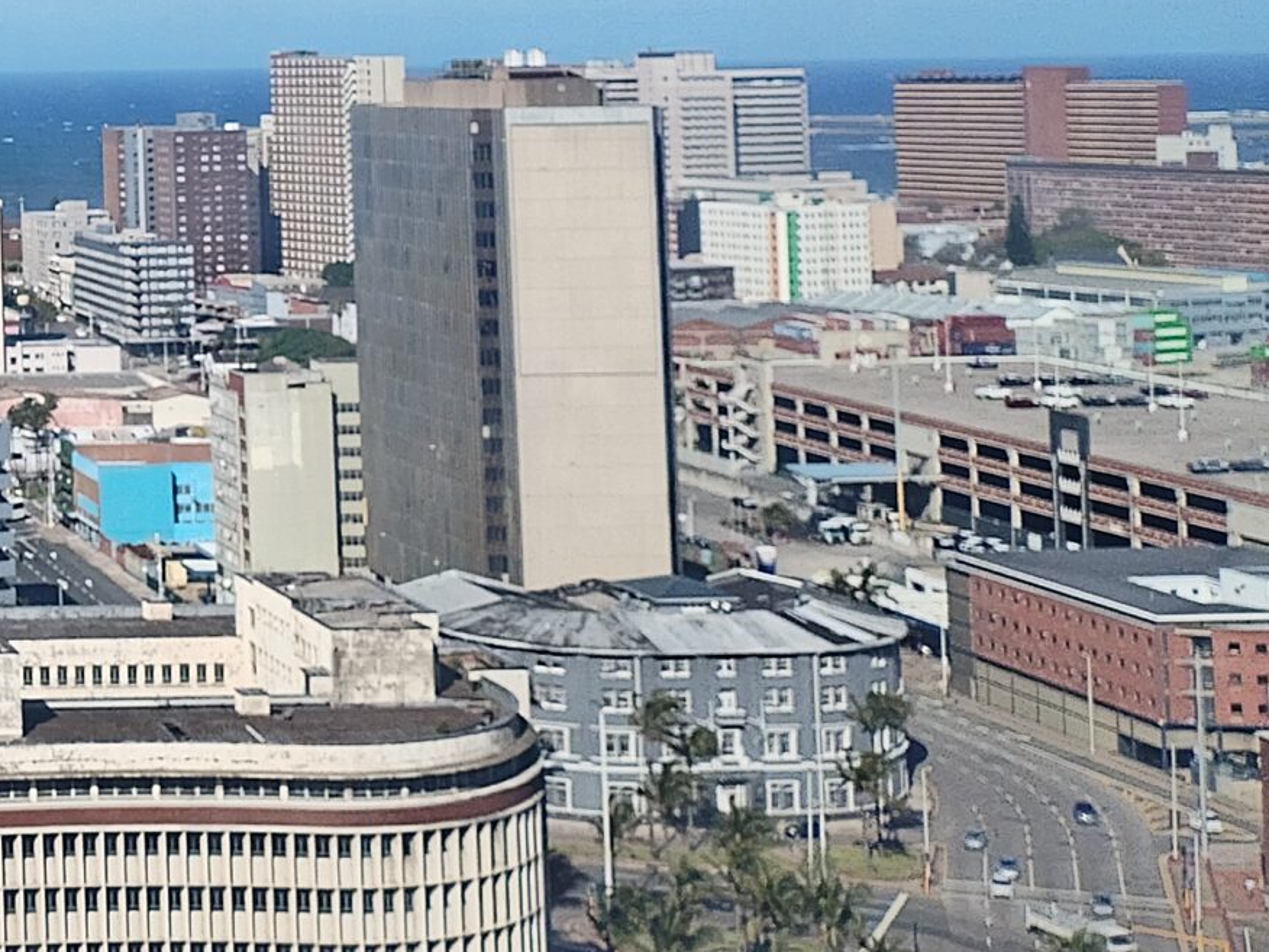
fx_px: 2786
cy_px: -39
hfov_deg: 21.9
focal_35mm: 76
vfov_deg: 18.8
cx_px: -565
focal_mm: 4.25
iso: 100
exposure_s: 1/2485
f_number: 1.8
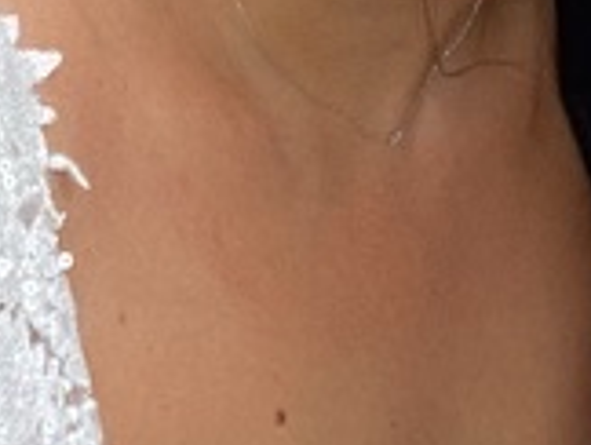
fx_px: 2479
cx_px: 507
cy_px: -605
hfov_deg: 13.5
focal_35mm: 145
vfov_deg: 9.2
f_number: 2.2
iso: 80
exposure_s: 1/122
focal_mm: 2.71
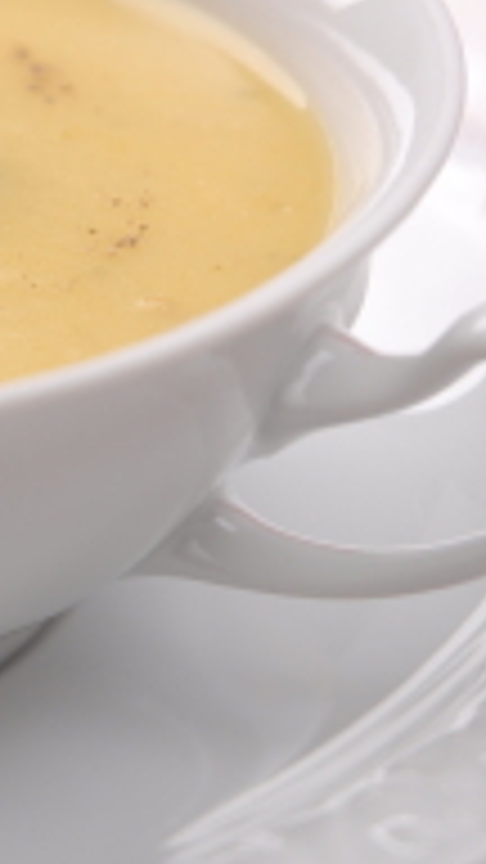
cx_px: -9
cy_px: 250
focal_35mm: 243
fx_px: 5567
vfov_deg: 8.9
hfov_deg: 5.0
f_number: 4.5
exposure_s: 1/200
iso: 100
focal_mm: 70
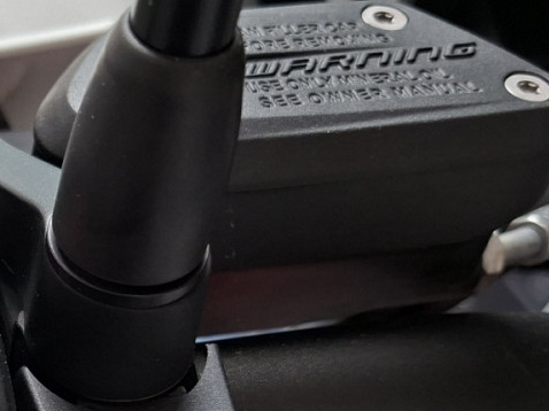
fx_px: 1221
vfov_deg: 19.0
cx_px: -155
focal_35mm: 77
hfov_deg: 22.7
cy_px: 323
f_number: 1.8
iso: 64
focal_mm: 5.54
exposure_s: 1/100
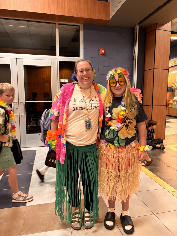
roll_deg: +0.7
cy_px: 118
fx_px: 177
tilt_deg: -8.6
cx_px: 88
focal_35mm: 26
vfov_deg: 67.3
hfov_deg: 53.1
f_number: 1.6
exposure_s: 1/60
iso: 250
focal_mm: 5.96
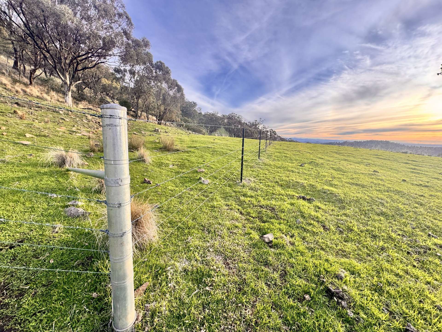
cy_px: 166
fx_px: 179
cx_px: 221
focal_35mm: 14
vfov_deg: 85.7
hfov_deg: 102.1
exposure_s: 1/290
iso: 40
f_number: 2.2
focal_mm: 2.22
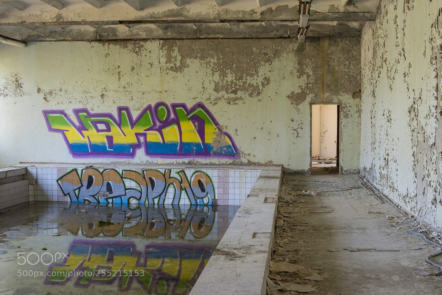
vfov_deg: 27.0
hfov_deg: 39.6
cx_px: 221
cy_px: 148
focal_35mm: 50
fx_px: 614
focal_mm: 50
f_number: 11
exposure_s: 1/13
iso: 400
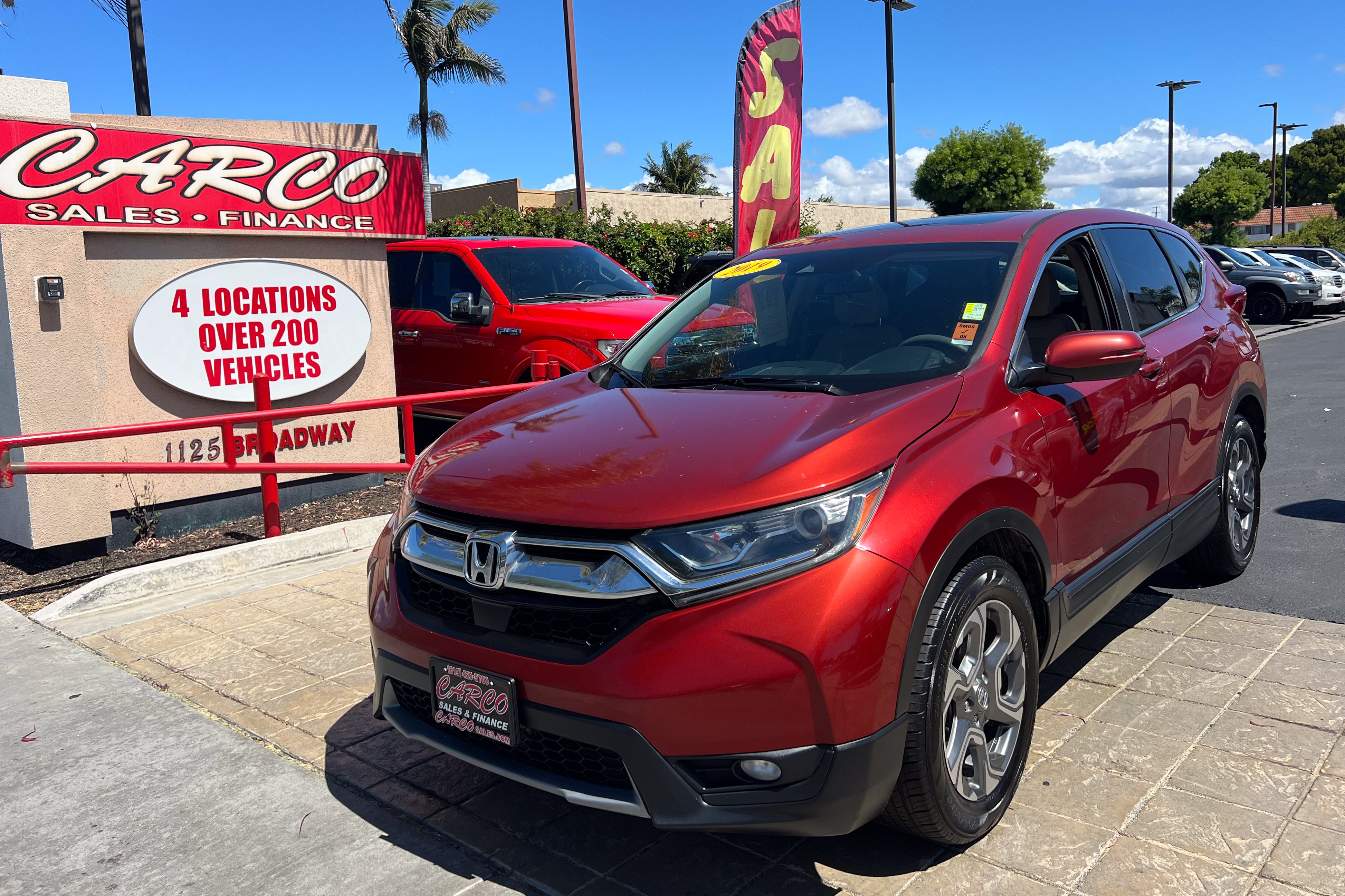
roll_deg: +2.6
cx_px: 652
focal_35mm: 28
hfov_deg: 65.5
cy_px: 402
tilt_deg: -6.0
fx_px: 1046
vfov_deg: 46.3
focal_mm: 5.7
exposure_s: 1/4115
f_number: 1.5
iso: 50
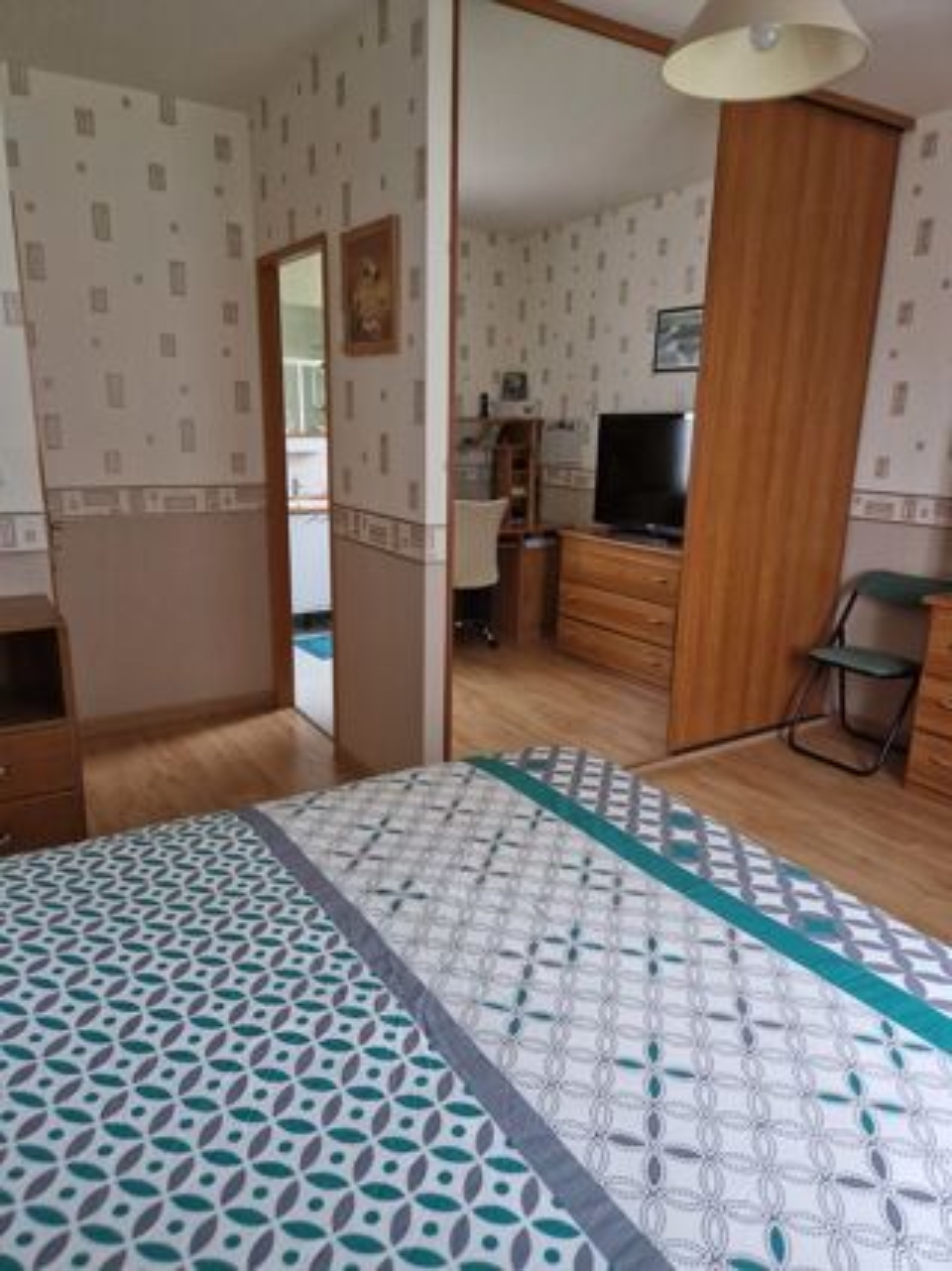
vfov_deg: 73.9
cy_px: 636
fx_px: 844
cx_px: 476
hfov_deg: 58.9
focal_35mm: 23
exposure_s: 1/25
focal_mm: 5.4
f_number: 1.8
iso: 500
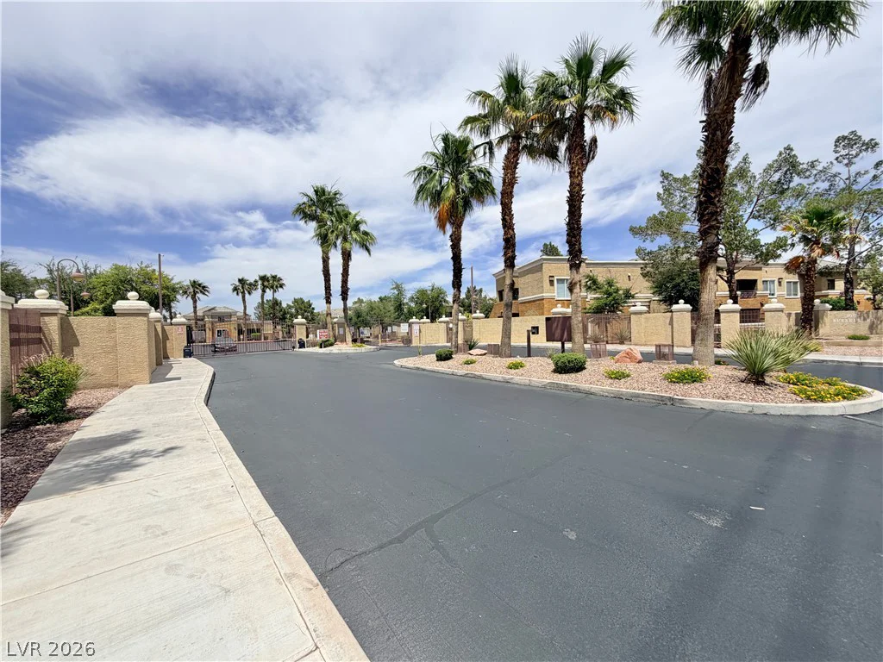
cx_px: 442
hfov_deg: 102.1
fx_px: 357
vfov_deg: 85.7
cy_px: 331
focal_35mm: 14
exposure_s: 1/1613
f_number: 2.2
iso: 20
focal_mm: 2.22
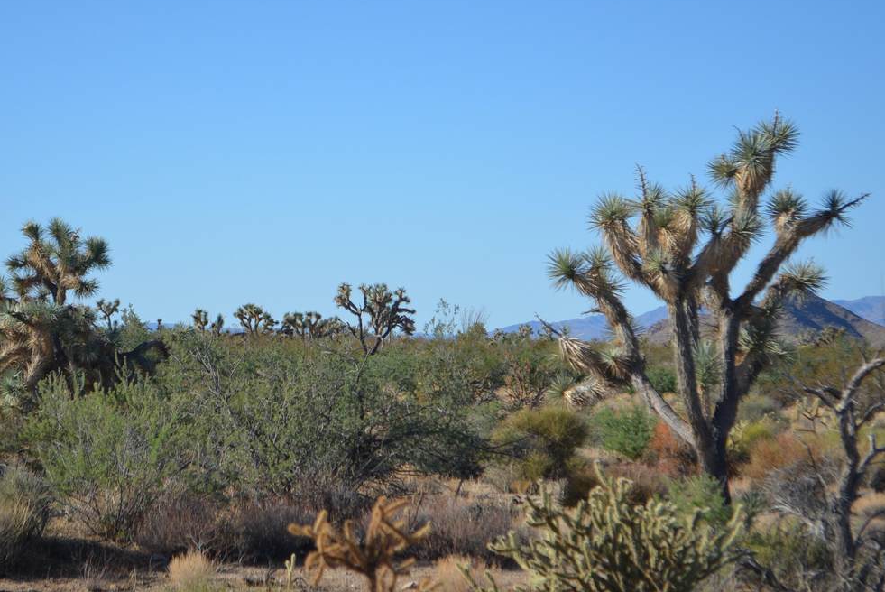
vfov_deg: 12.7
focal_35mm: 108
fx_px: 2649
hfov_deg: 19.0
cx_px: 374
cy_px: 344
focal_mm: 55
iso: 400
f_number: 6.3
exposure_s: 1/1600
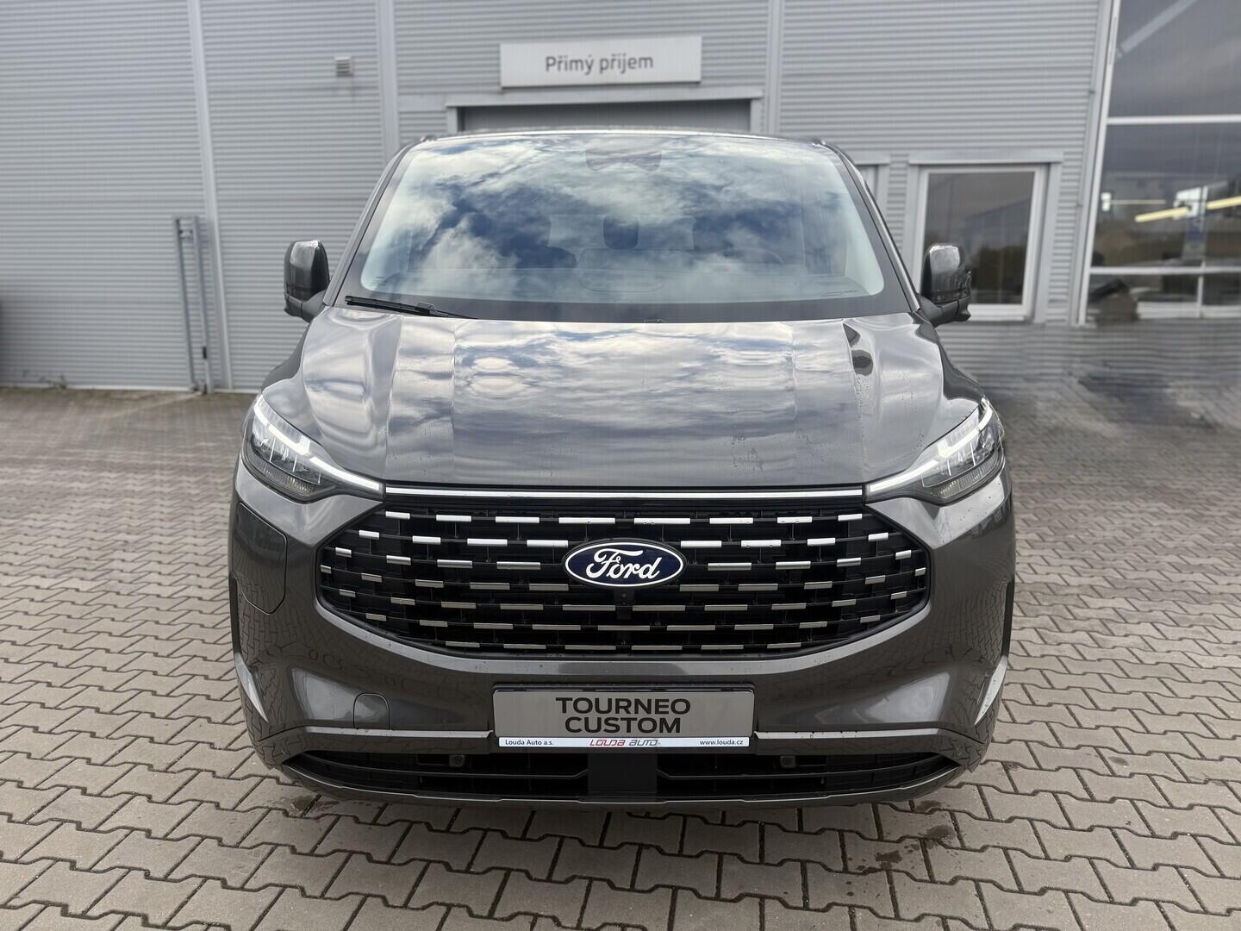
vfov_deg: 56.8
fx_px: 860
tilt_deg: -11.7
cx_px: 620
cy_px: 466
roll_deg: -0.2
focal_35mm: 24
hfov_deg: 71.6
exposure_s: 1/772
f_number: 1.78
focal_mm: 6.76
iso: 80
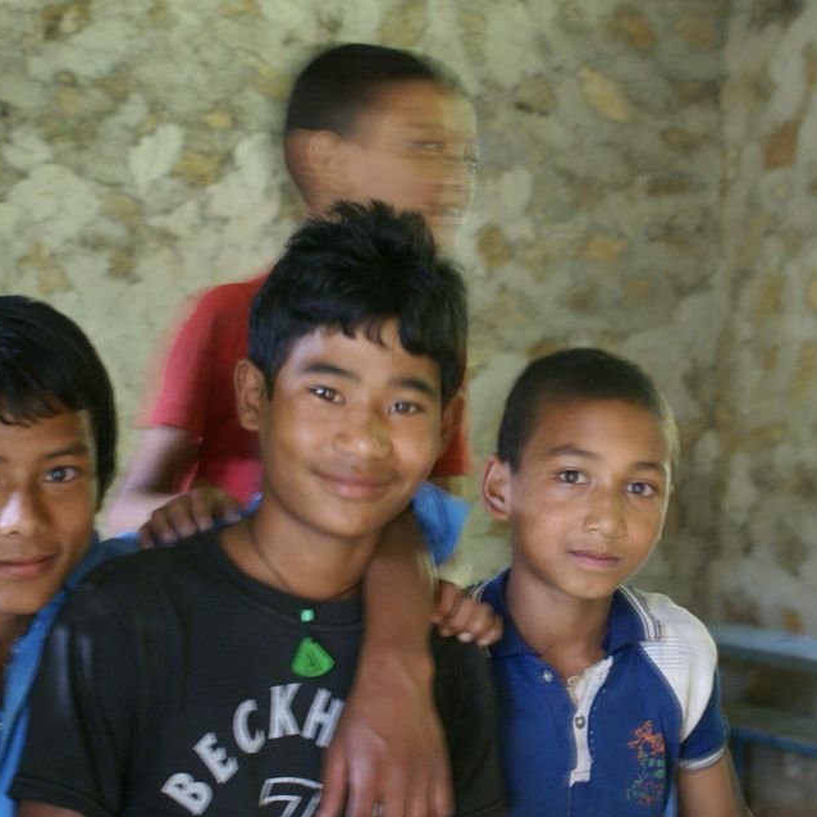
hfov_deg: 24.1
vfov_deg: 24.1
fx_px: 1914
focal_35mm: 72
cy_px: 398
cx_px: 464
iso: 400
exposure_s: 1/8
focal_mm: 35
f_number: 5.6
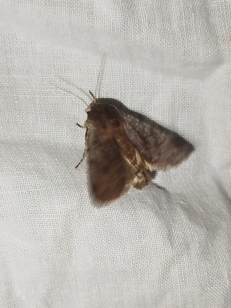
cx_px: 115
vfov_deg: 25.3
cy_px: 154
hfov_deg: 19.1
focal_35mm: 77
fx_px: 685
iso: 100
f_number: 1.7
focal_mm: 5.31
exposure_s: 1/50
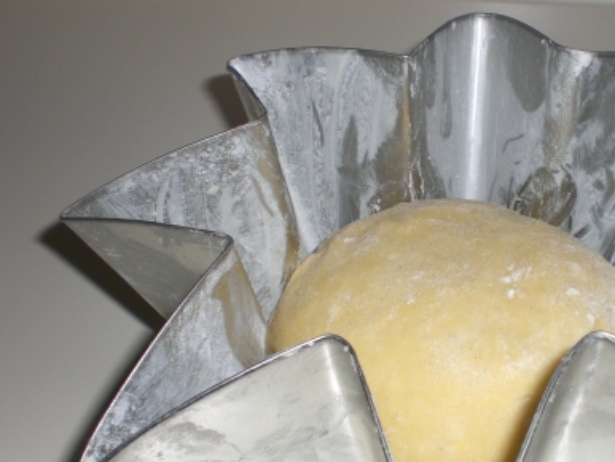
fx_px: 1120
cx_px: 492
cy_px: 314
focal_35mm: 63
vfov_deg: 23.2
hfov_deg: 30.0
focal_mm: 6.3
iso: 50
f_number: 3.1
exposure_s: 1/60
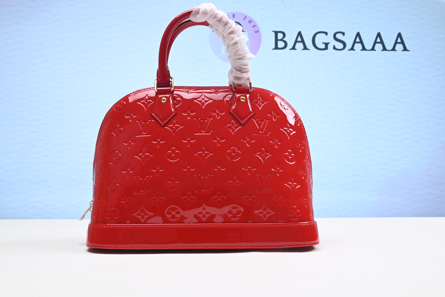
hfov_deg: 49.5
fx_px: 482
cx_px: 222
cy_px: 148
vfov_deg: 34.2
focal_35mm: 39
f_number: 16
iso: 100
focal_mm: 39
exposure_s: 1/2
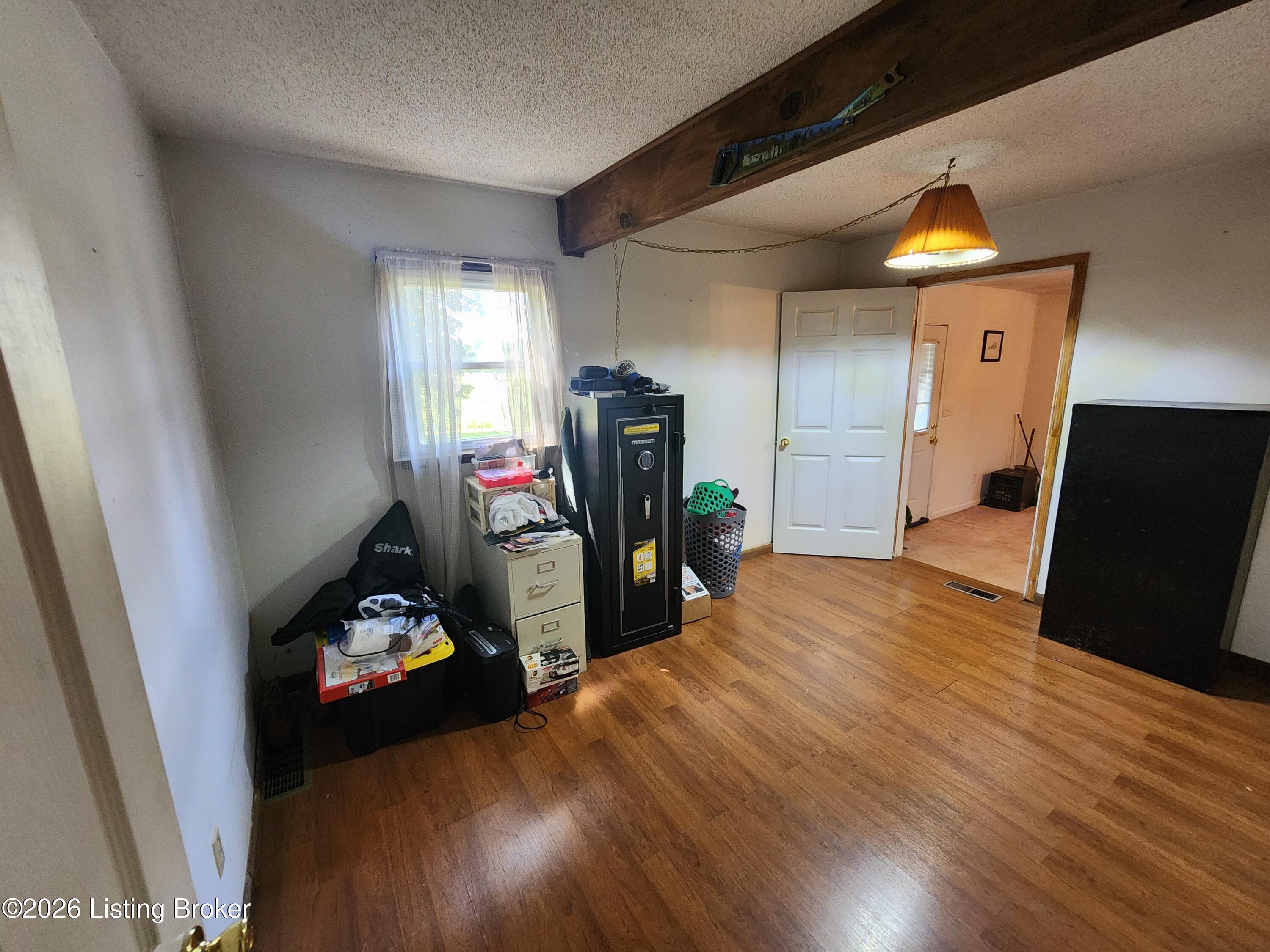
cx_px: 635
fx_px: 477
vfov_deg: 89.9
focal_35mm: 13
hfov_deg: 106.2
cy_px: 476
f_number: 2.2
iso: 320
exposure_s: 1/40
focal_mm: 2.2
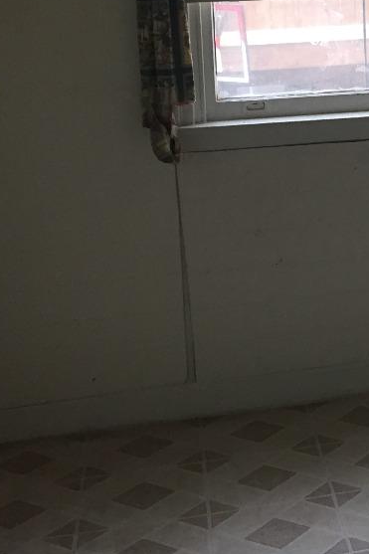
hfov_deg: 16.1
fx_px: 1200
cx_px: 549
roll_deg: +0.9
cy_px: 77
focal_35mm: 78
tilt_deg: -8.4
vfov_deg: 25.3
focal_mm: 4.15
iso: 50
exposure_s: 1/30
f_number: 2.2
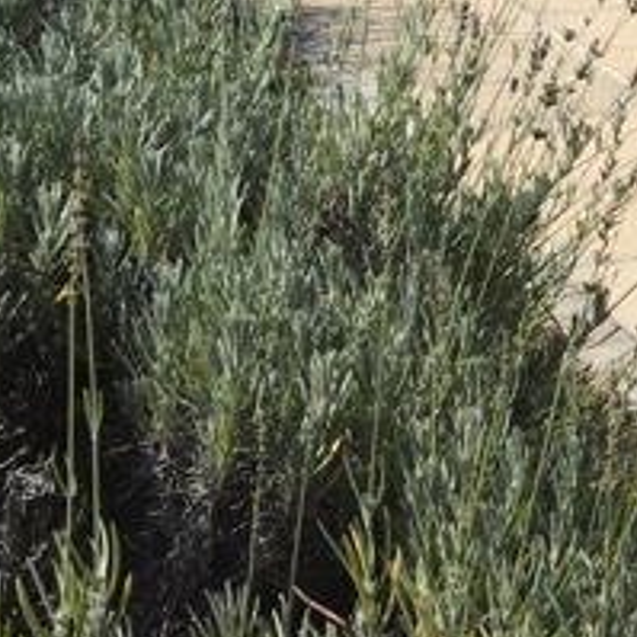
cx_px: 1540
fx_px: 2748
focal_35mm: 132
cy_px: -106
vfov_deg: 12.9
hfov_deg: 11.1
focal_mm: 4.15
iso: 32
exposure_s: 1/3597
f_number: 2.2
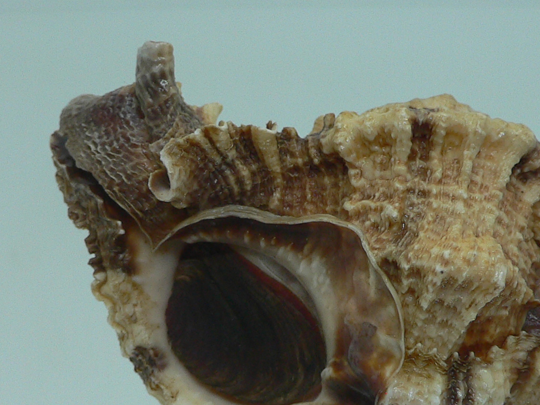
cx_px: 325
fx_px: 1107
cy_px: 313
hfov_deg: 27.3
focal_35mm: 71
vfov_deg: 20.5
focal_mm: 4.6
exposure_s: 1/60
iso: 100
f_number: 2.8
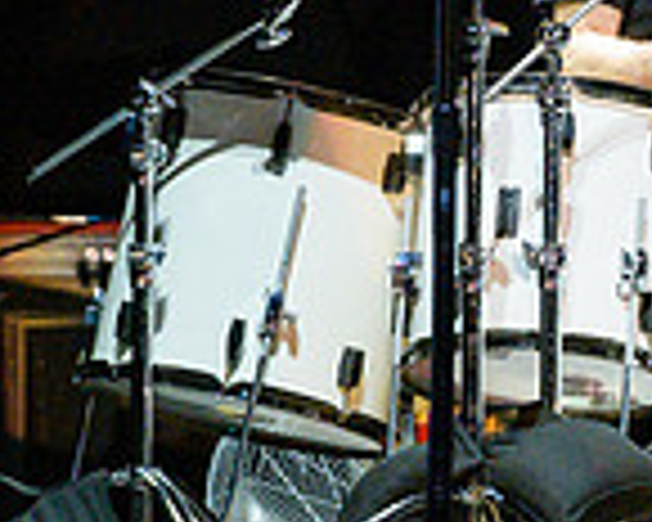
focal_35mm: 1936
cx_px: 998
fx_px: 37358
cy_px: -195
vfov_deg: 0.8
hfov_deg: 1.0
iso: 3600
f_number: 7.1
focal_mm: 400
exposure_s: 1/500
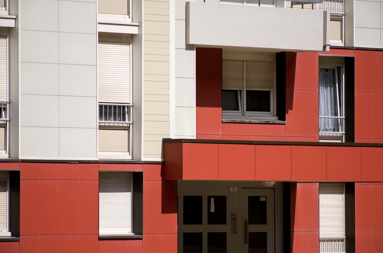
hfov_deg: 10.3
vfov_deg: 6.8
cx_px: 192
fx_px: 2122
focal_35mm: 200
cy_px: 126
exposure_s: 1/1000
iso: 200
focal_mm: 200
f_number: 3.5
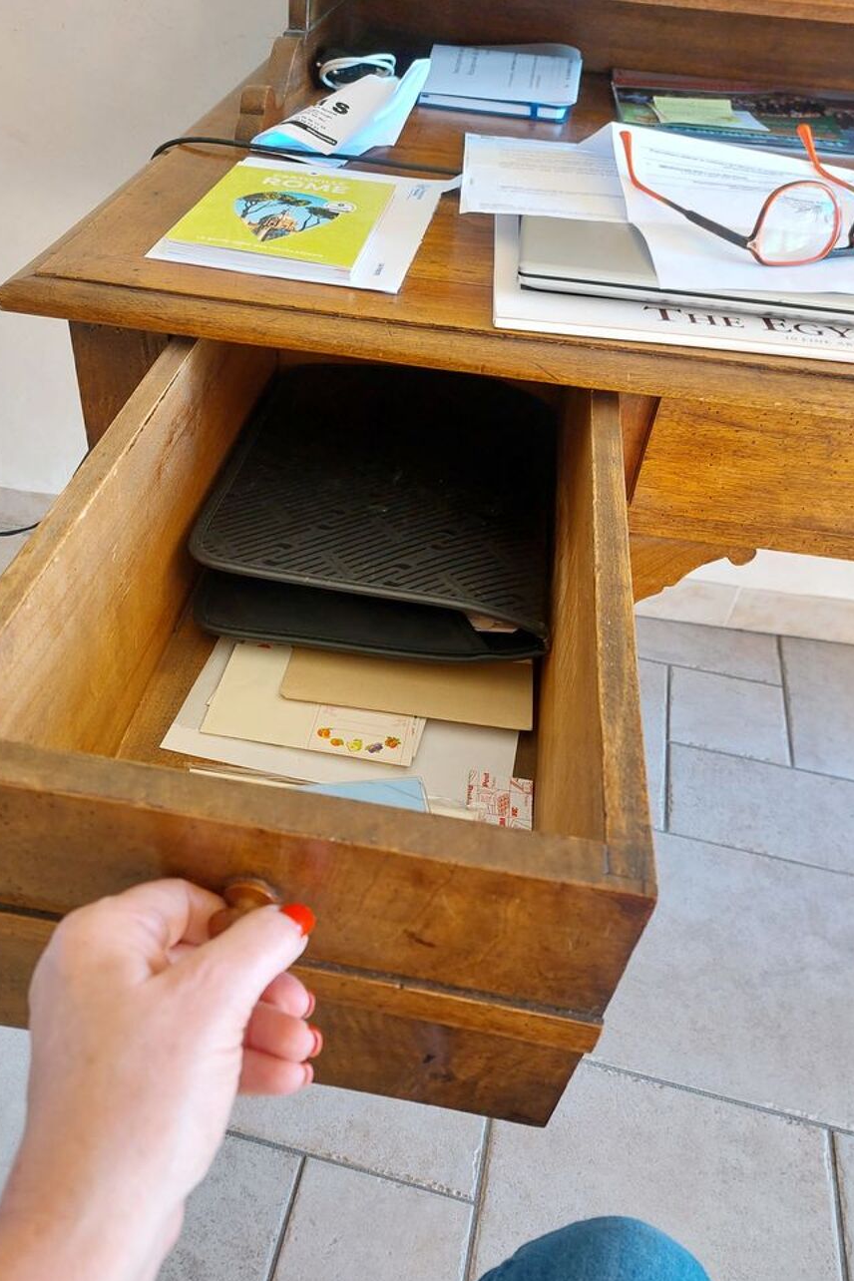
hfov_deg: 47.8
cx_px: 373
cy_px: 664
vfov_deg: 67.4
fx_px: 961
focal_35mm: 27
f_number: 1.8
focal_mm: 5.23
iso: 200
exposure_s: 1/50
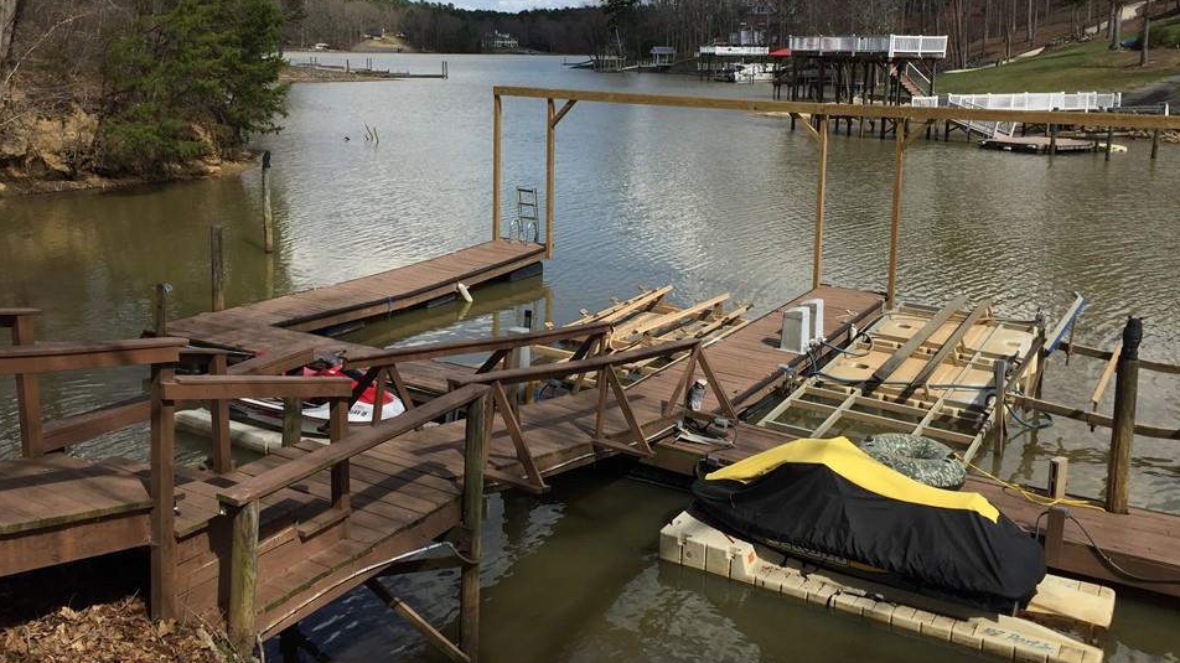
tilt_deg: -10.4
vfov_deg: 34.3
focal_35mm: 34
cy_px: 221
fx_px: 1064
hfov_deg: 58.0
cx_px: 589
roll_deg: -2.2
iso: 32
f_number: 2.2
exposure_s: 1/2475
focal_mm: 4.15
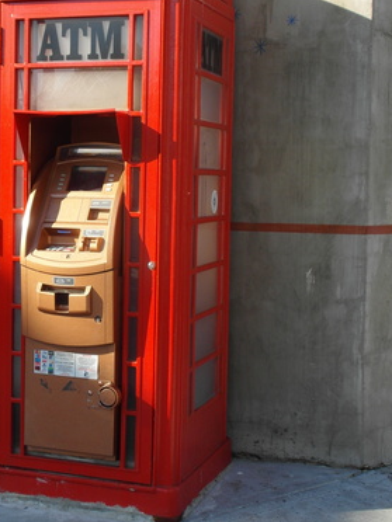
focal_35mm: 67
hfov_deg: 21.8
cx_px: 112
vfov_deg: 28.9
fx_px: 1012
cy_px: 233
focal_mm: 7.5
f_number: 4
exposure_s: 1/350
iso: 100
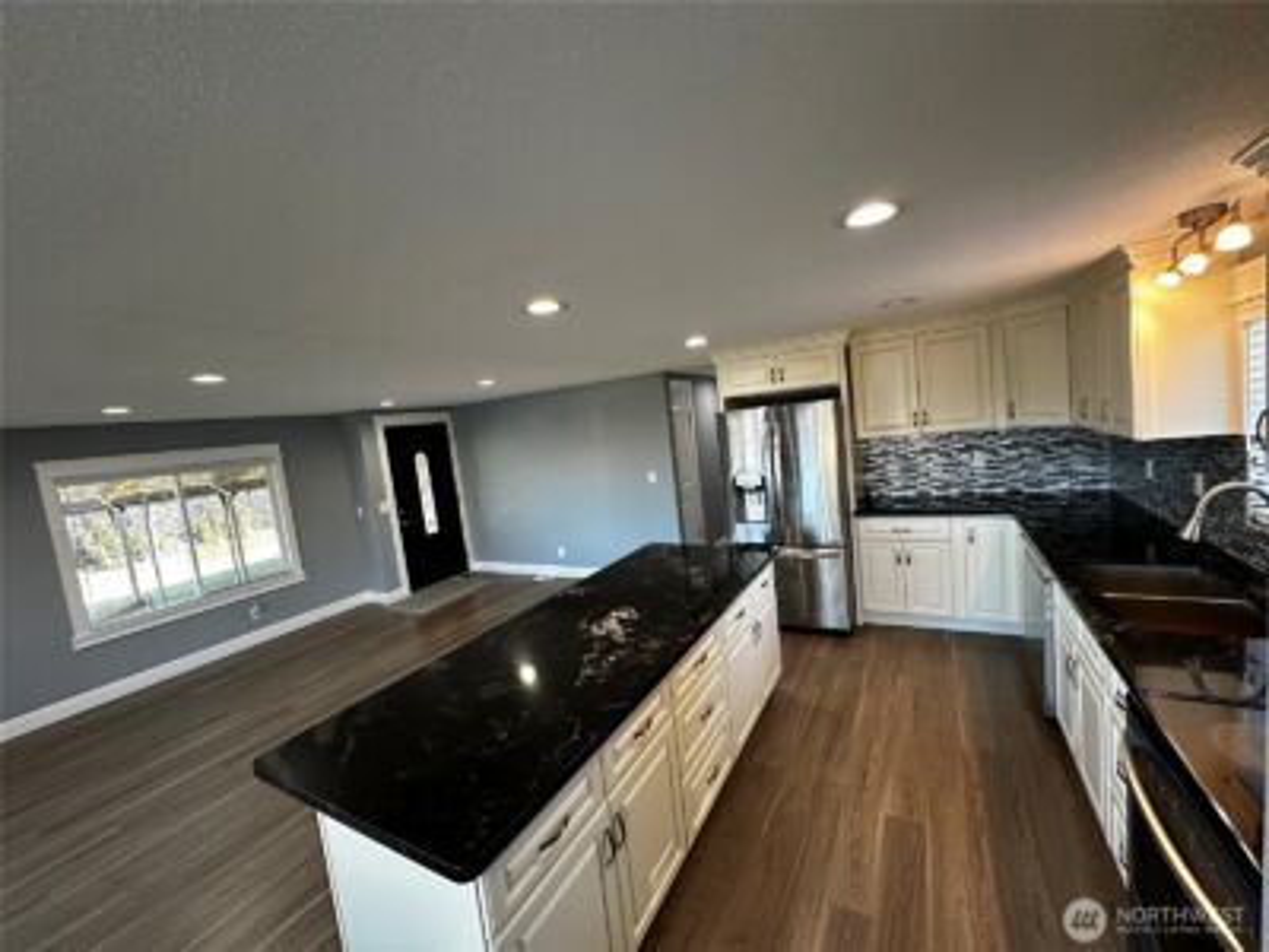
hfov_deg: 102.1
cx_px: 634
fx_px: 513
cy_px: 476
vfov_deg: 85.7
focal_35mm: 14
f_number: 2.2
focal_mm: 2.22
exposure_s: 1/120
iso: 250
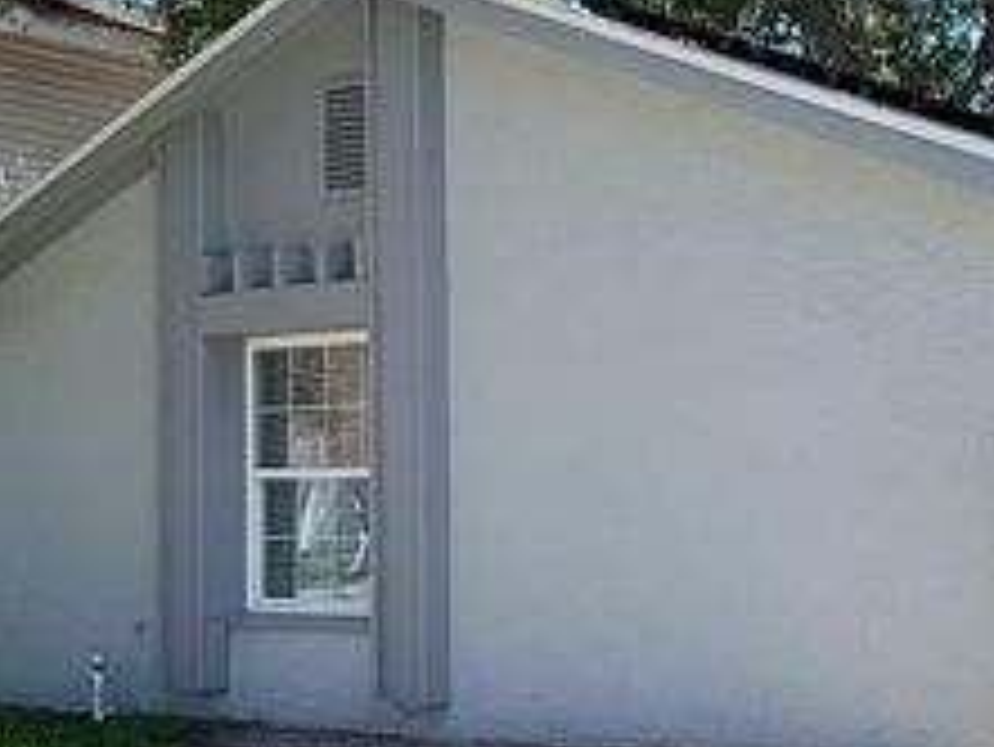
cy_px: 452
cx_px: 900
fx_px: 2011
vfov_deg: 21.0
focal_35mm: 70
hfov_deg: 26.8
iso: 80
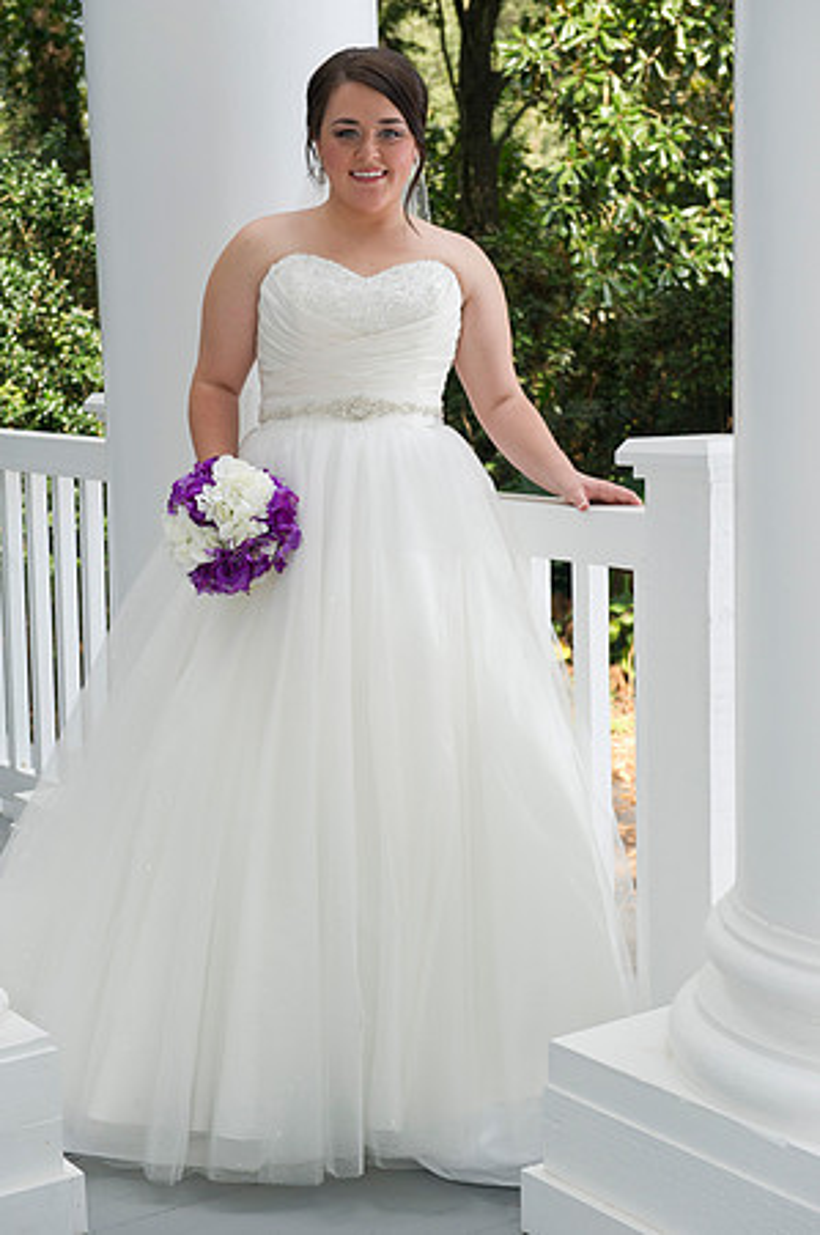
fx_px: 2123
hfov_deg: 21.9
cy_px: 618
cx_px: 410
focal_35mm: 62
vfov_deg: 32.4
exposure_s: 1/200
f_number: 8
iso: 320
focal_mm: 62
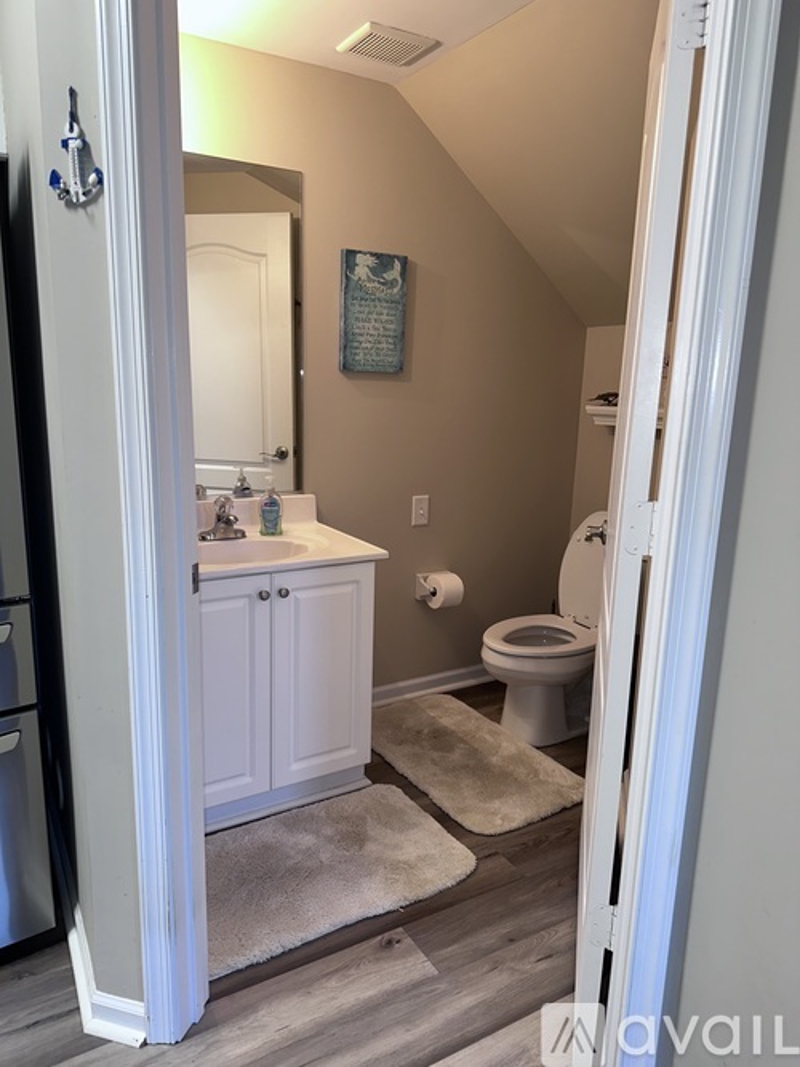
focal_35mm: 24
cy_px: 534
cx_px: 400
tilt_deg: -12.5
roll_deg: -1.9
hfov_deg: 56.8
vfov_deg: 71.6
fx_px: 740
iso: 80
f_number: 1.78
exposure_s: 1/35
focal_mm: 6.86
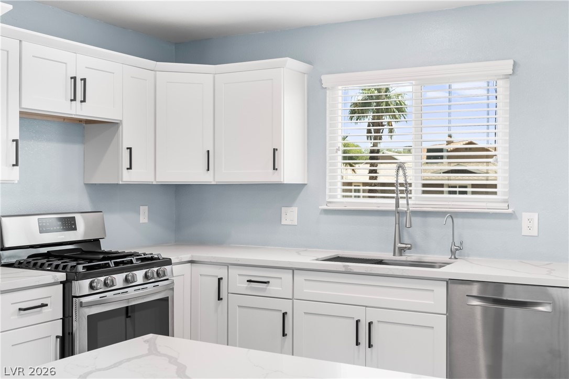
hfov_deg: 46.4
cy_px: 190
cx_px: 284
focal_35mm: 42
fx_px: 664
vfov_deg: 31.9
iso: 400
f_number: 8
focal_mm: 28
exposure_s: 1/15
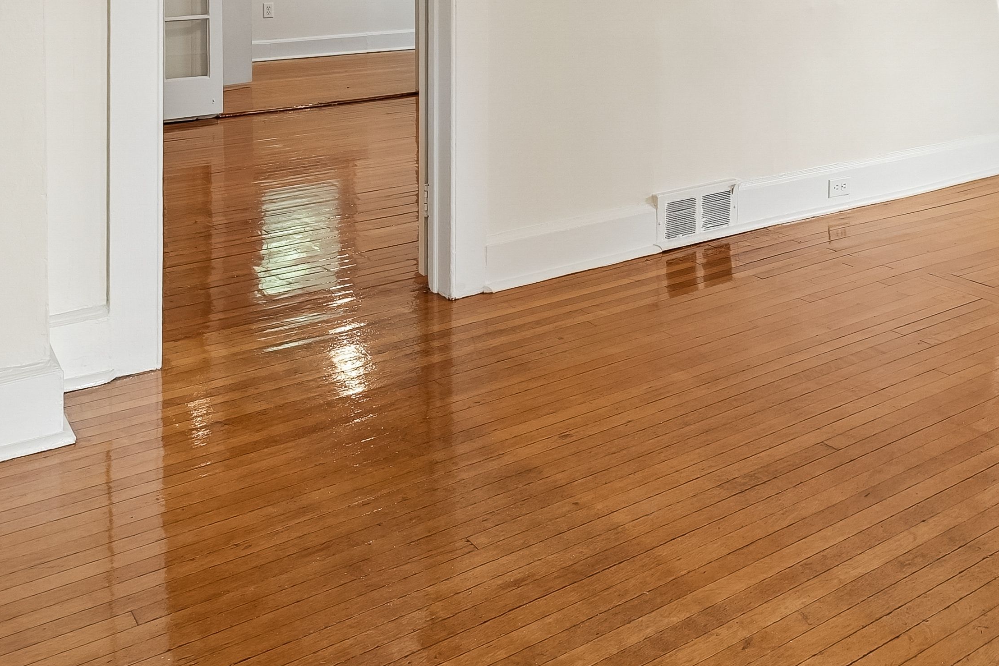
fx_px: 1804
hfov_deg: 30.3
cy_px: -52
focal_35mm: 65
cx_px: 789
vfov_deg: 20.1
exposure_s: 1/40
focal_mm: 24
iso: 640
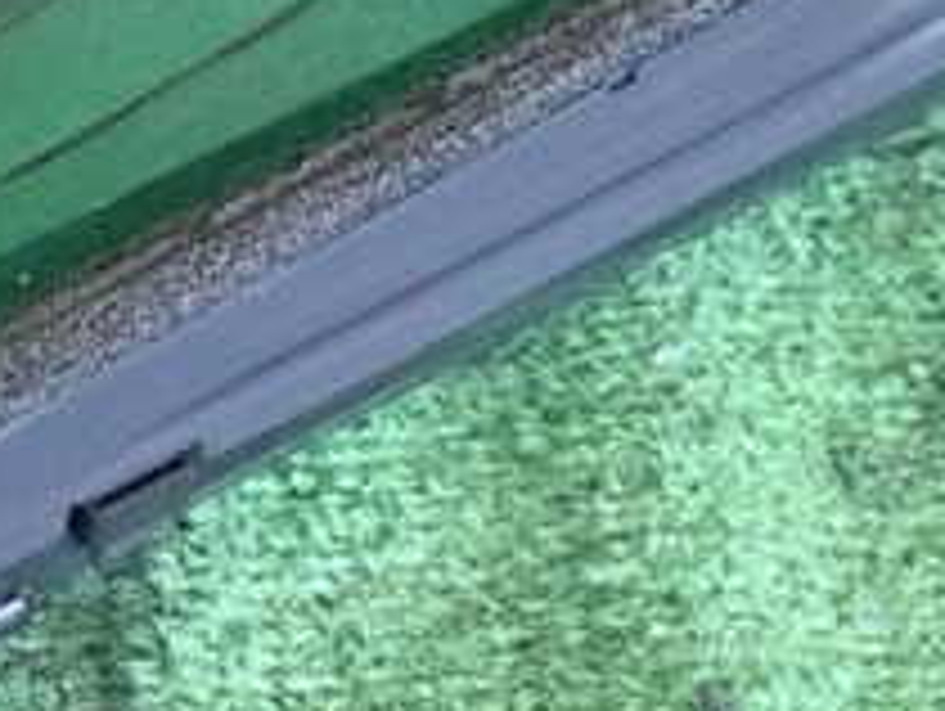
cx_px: 171
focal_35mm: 154
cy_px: -50
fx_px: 4209
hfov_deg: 12.7
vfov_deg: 9.6
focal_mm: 9.65
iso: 4000
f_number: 3.3
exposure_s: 1/125
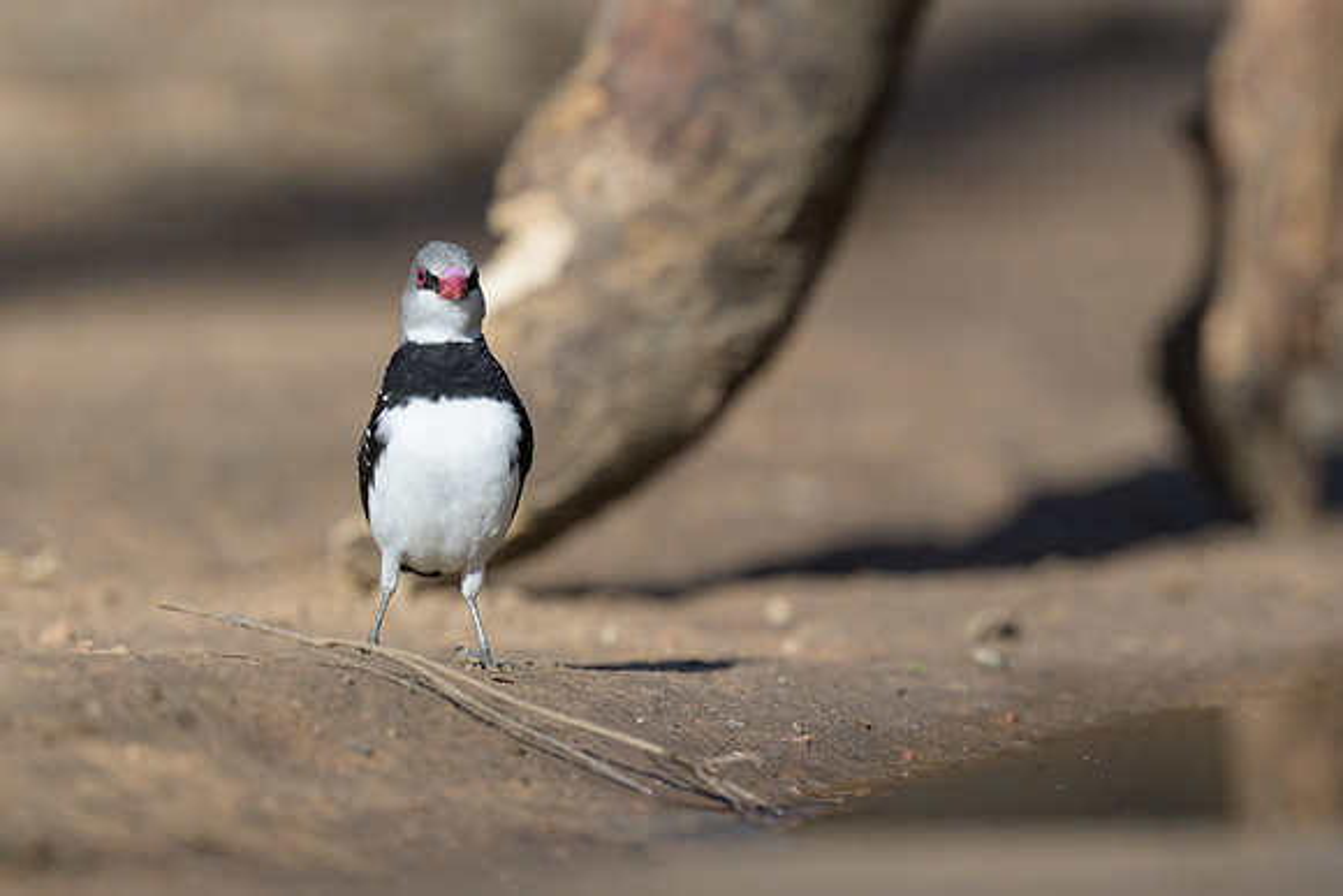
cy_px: 436
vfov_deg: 1.5
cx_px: 1046
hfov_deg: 2.2
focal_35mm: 928
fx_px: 34632
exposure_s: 1/1000
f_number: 2.8
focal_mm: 400
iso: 80
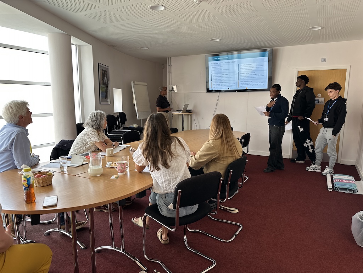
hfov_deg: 71.6
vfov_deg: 56.8
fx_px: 252
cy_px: 136
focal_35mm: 24
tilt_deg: -8.4
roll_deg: -0.7
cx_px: 182
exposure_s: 1/90
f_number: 1.78
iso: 80
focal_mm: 6.86
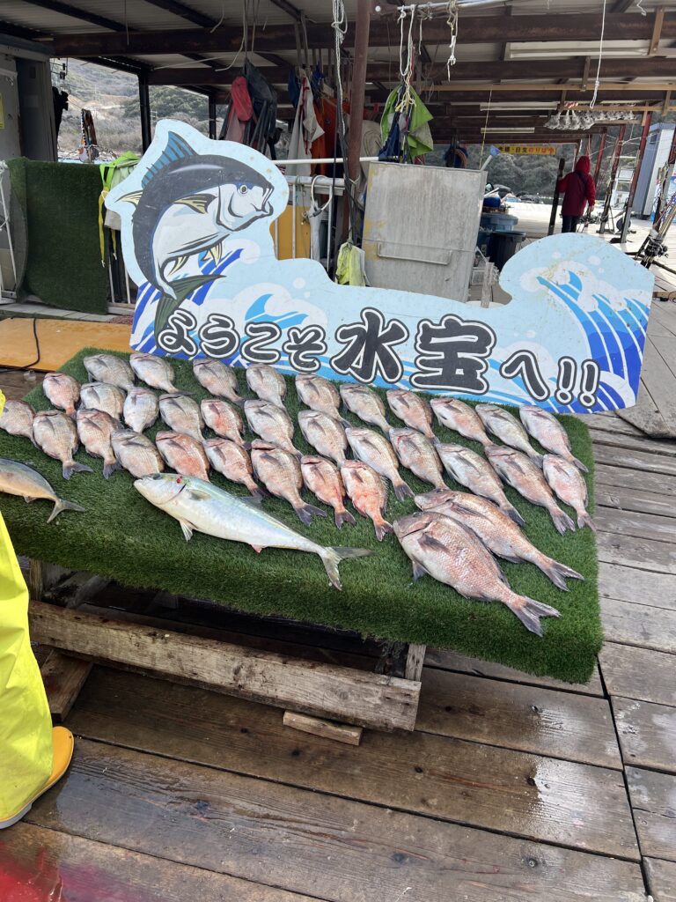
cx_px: 338
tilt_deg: -21.5
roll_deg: -4.3
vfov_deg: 67.3
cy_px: 451
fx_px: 677
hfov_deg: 53.1
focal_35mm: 26
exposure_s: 1/1698
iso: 50
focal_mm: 5.7
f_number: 1.5
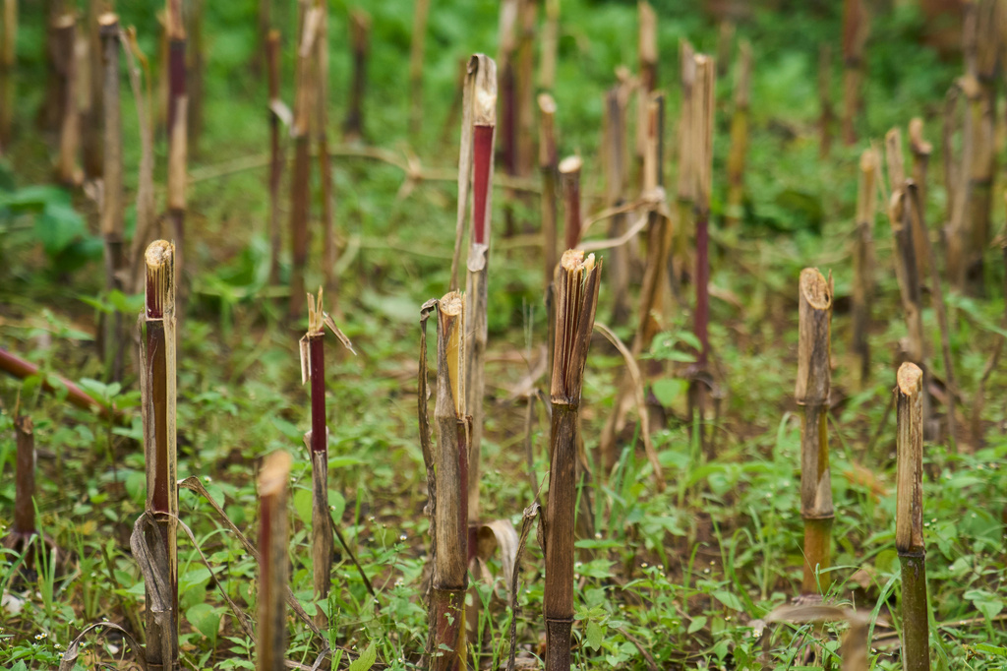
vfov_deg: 8.7
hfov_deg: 13.1
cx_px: 504
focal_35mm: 157
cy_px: 336
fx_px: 4390
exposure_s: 1/1600
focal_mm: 105
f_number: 4
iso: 800
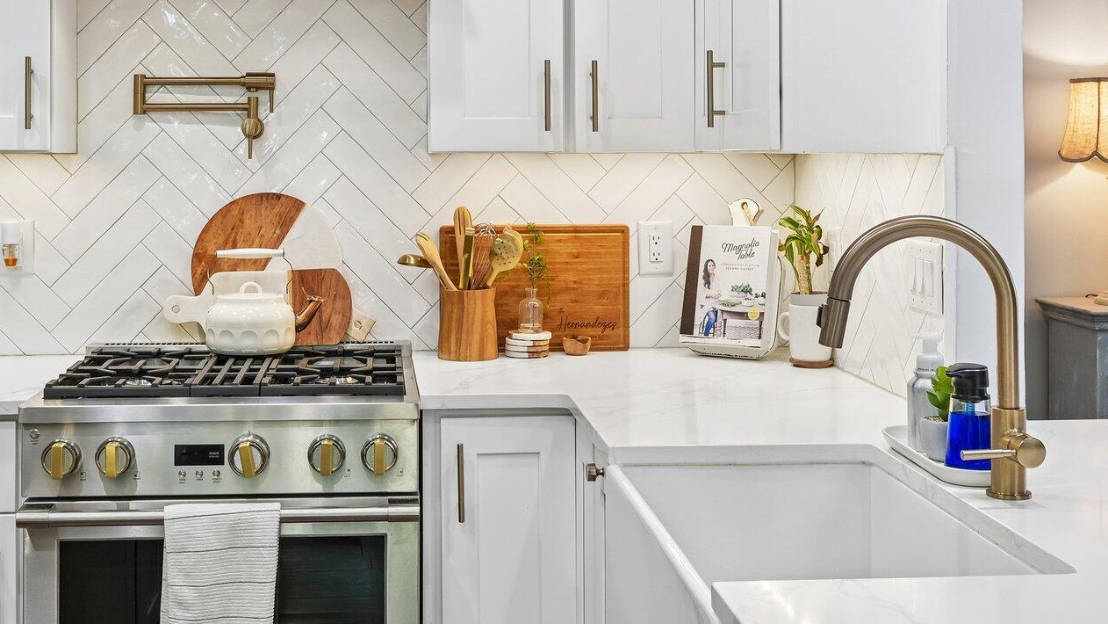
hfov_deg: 40.5
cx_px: 481
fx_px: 1498
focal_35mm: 51
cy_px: 137
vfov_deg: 23.2
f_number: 8
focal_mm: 30
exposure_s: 1/30
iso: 400
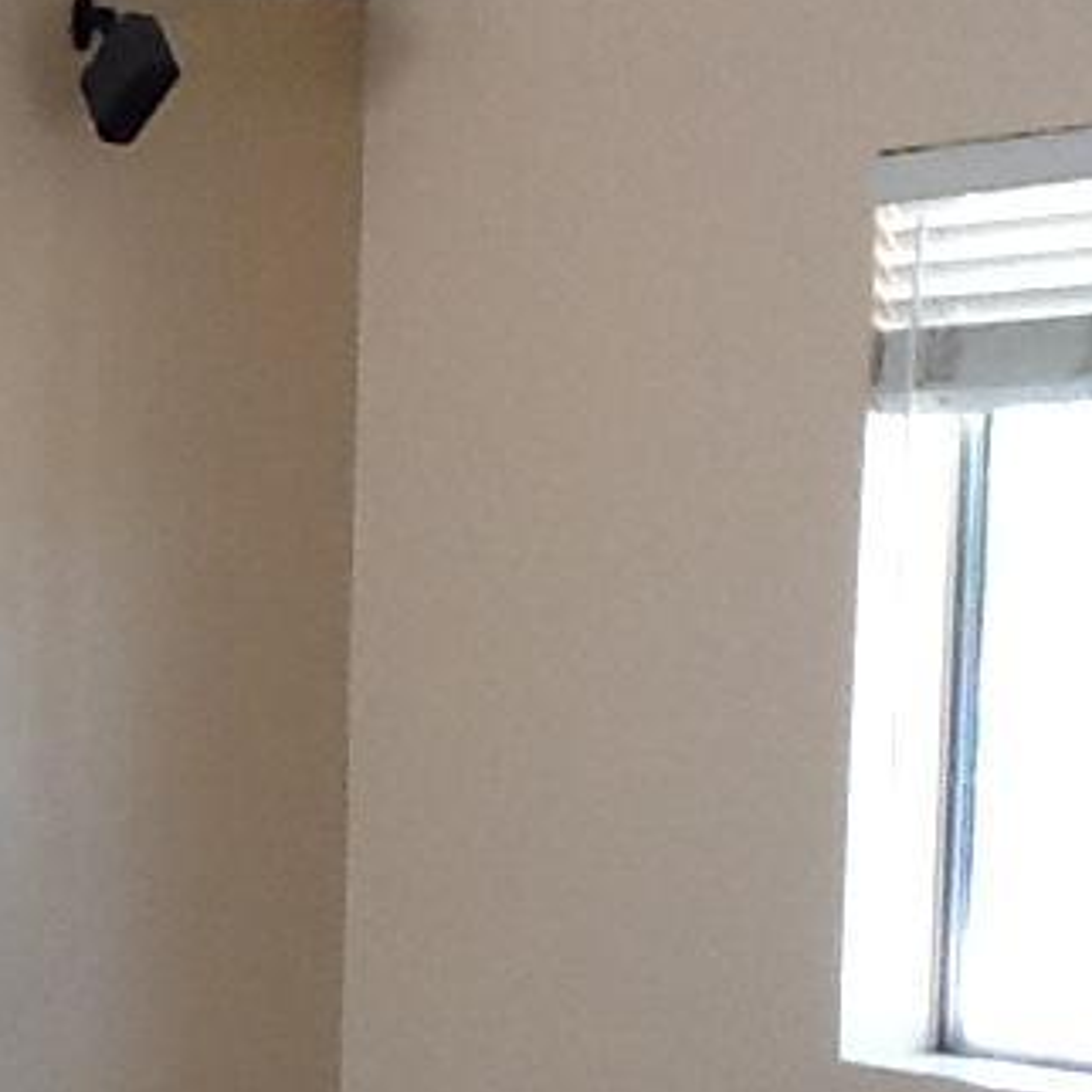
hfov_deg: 14.4
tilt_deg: -6.4
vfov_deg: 14.7
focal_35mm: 116
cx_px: -336
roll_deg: -0.1
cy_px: 1146
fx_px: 4140
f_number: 2.4
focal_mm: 2.03
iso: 50
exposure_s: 1/40
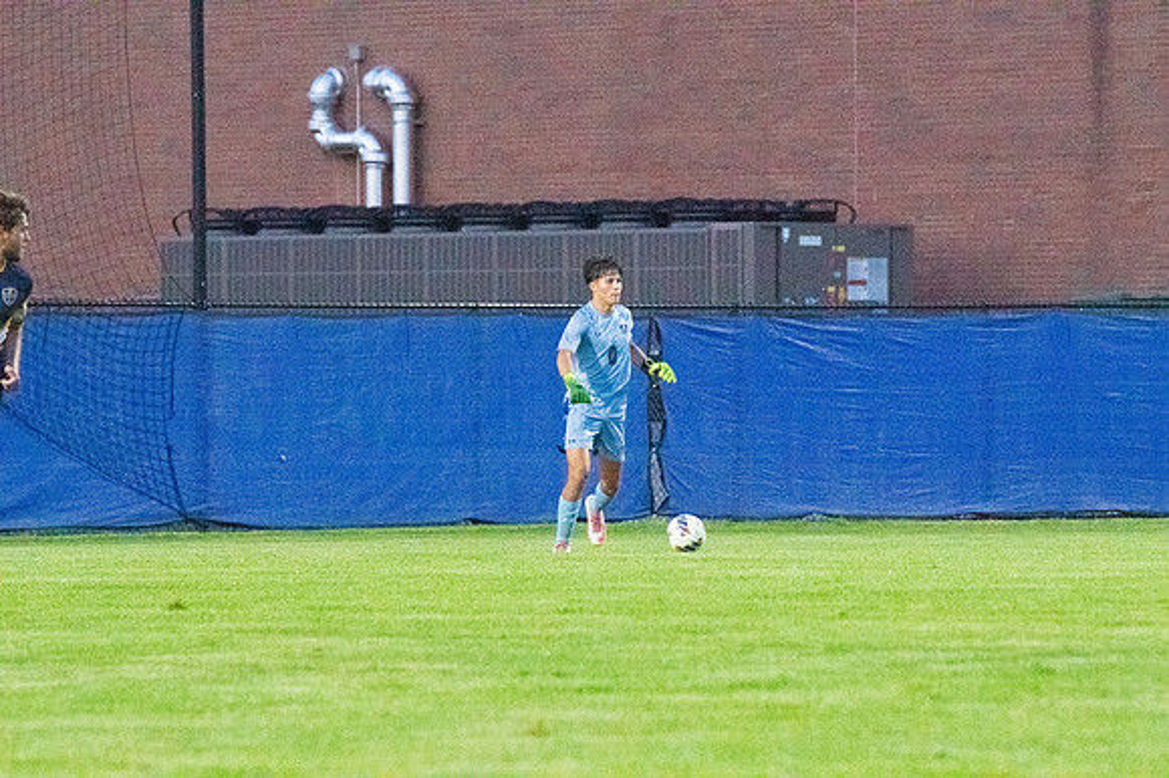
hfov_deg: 6.9
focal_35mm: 300
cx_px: 584
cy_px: 389
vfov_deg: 4.6
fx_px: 9736
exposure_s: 1/1600
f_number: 5.6
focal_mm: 200
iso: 6400
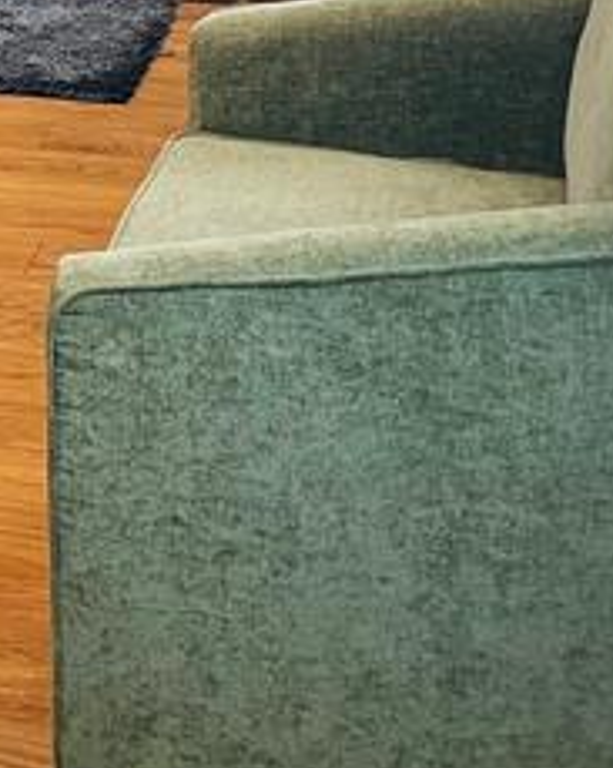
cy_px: -198
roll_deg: +3.5
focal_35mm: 85
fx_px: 1929
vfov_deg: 20.7
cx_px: -84
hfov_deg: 17.4
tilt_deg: -13.1
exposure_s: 1/60
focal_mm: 4.2
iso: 200
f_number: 1.6
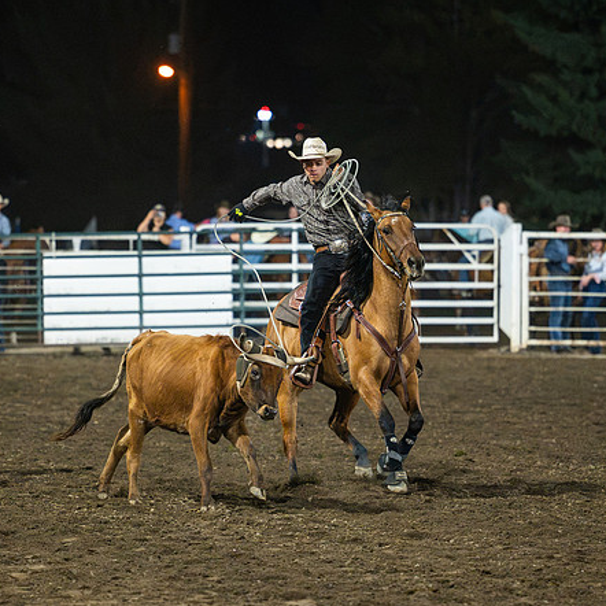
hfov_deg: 7.8
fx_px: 4456
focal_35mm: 225
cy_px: 358
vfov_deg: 7.8
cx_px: 291
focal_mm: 135
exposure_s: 1/500
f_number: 2.8
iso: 3200
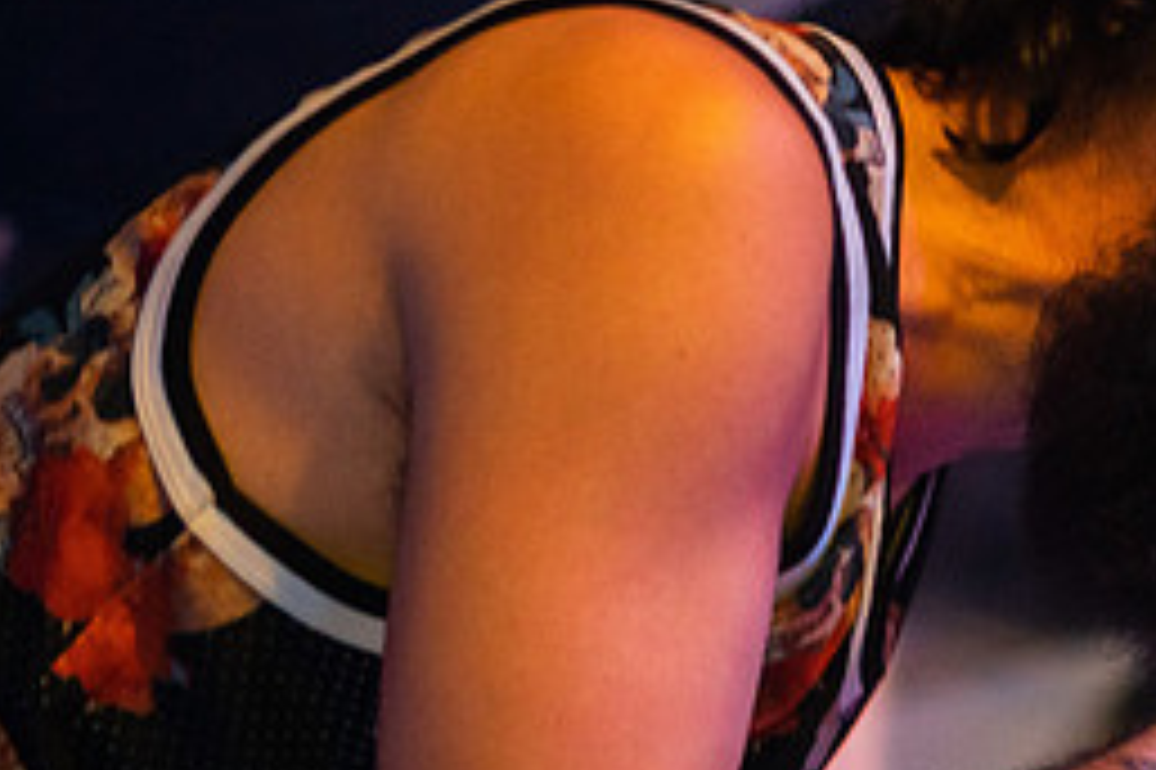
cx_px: 1657
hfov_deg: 12.2
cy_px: 857
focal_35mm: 161
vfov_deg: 8.4
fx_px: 5166
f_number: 1.8
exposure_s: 1/200
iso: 1250
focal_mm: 50
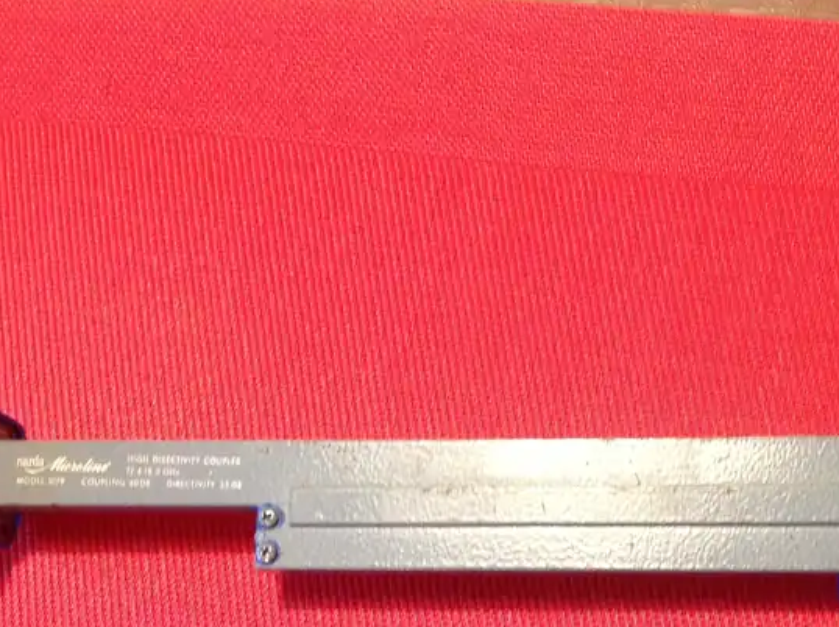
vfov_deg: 22.0
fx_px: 1573
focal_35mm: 65
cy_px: 579
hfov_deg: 29.7
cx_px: 530
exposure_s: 1/15
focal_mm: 4.28
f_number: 2.4
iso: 200
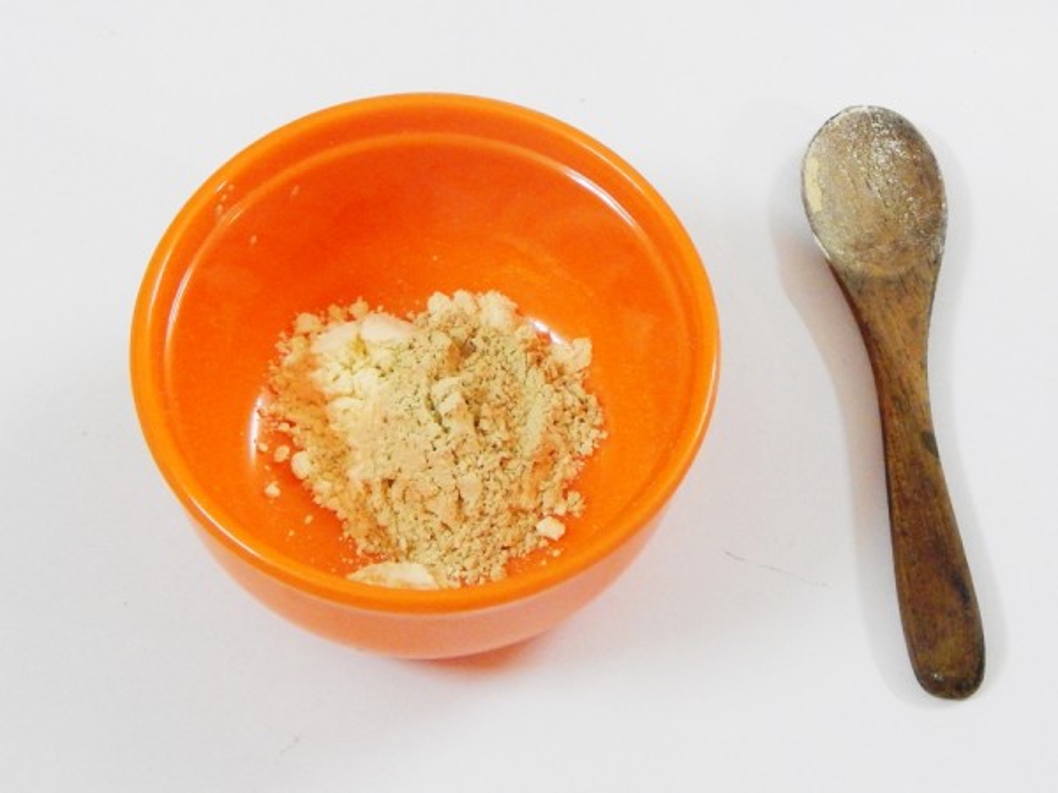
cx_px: 529
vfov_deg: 15.7
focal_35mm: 94
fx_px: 2873
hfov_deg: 20.9
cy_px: 396
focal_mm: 16.6
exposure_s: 1/13
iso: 800
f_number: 4.4
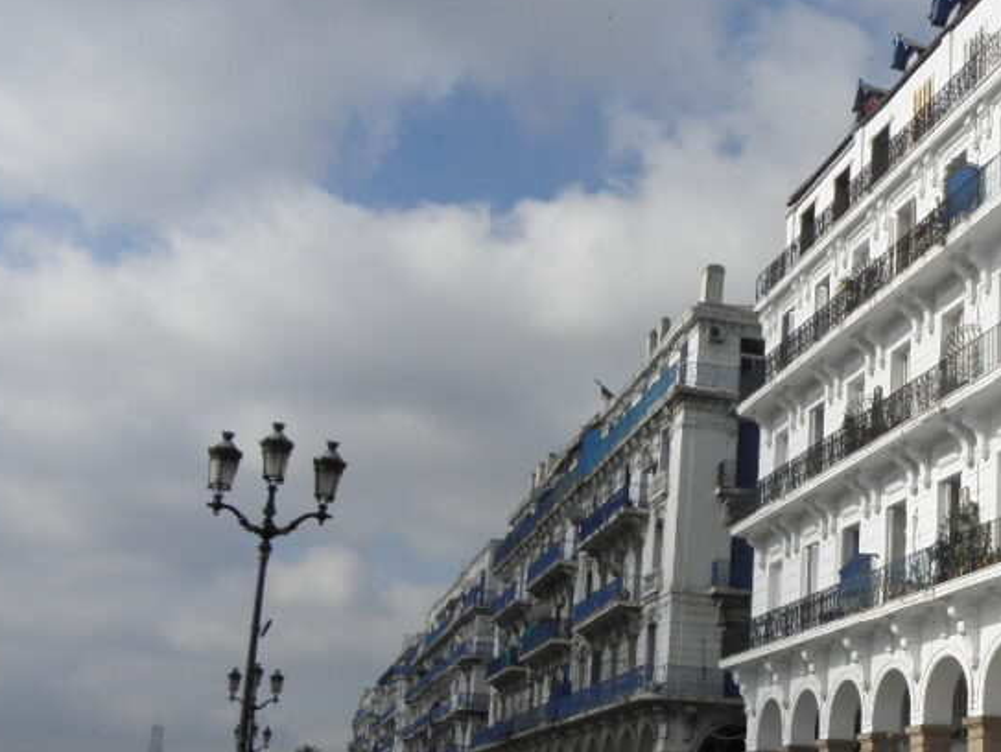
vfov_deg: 29.3
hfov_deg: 36.3
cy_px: 562
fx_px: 1418
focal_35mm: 49
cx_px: 918
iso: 64
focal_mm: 4.6
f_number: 5.6
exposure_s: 1/640
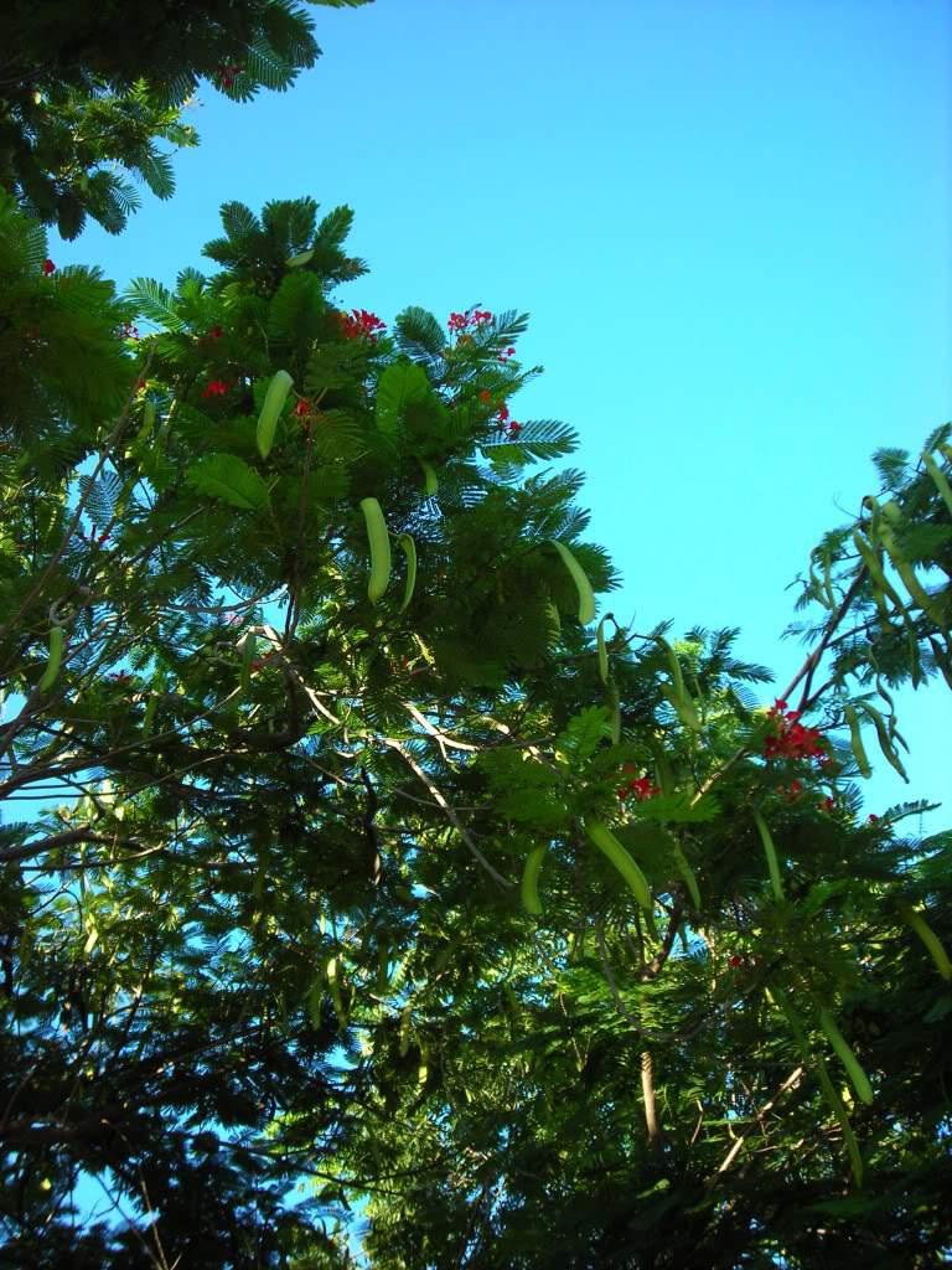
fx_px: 1393
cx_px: 476
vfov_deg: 49.0
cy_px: 635
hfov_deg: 37.7
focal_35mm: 38
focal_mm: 6.3
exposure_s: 1/147
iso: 100
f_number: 3.2
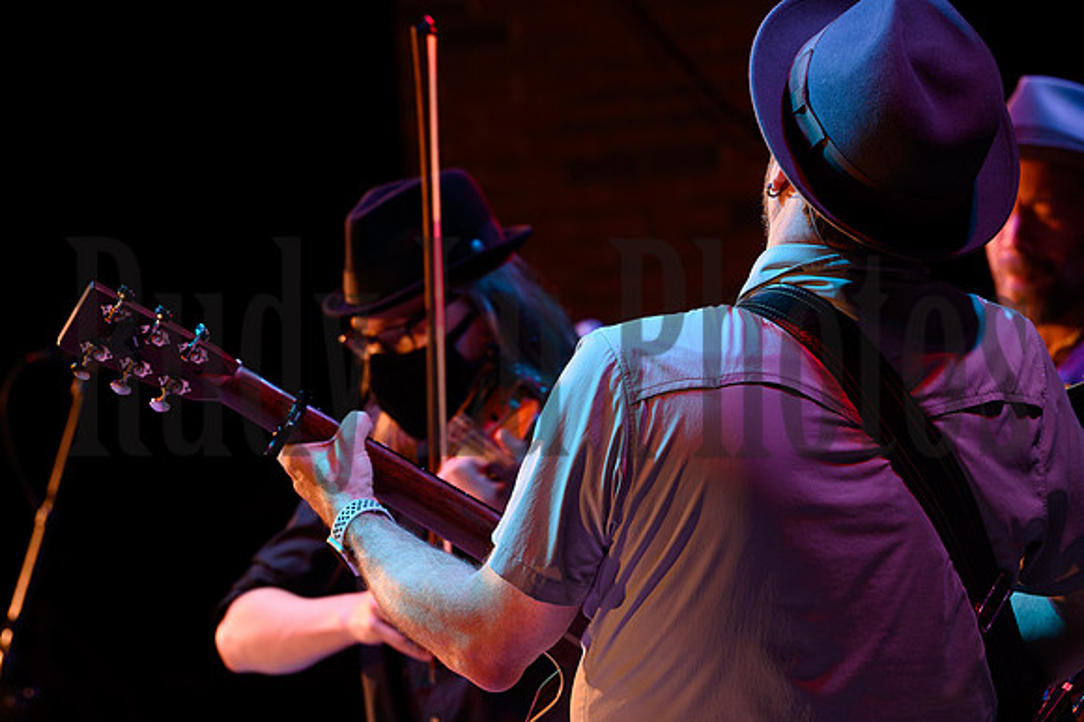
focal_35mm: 200
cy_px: 361
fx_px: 6019
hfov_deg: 10.3
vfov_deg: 6.9
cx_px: 542
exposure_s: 1/60
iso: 1600
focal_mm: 200
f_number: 8
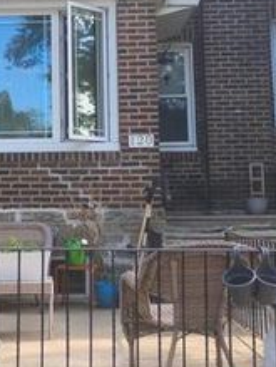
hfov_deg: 16.7
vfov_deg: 22.8
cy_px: 273
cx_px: -55
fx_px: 901
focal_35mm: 85
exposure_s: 1/130
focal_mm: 4.26
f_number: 1.8
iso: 100
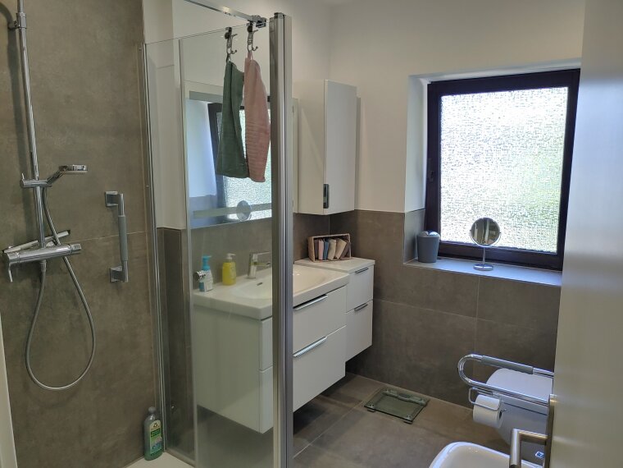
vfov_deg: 53.1
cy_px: 234
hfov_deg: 67.3
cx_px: 312
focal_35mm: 26
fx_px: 468
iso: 50
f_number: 1.8
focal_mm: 4.36
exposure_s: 1/120
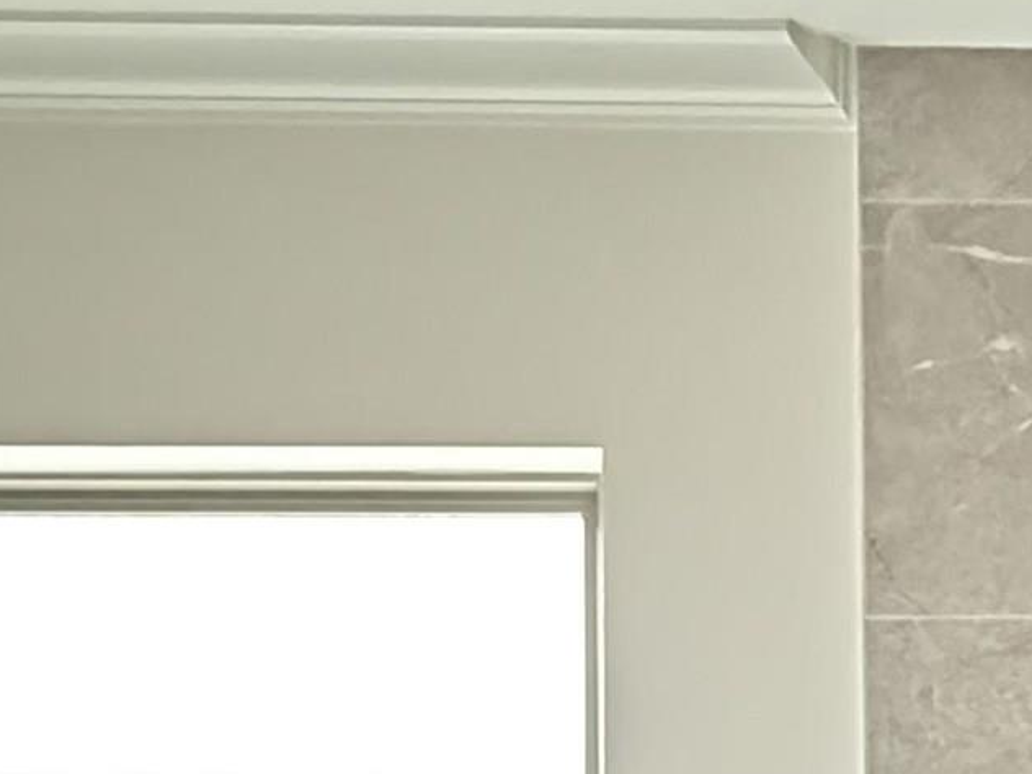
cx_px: 957
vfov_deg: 18.4
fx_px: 2027
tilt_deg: -0.2
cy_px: 1259
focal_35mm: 68
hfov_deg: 27.4
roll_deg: +0.2
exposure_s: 1/40
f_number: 2.2
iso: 1600
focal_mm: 2.22
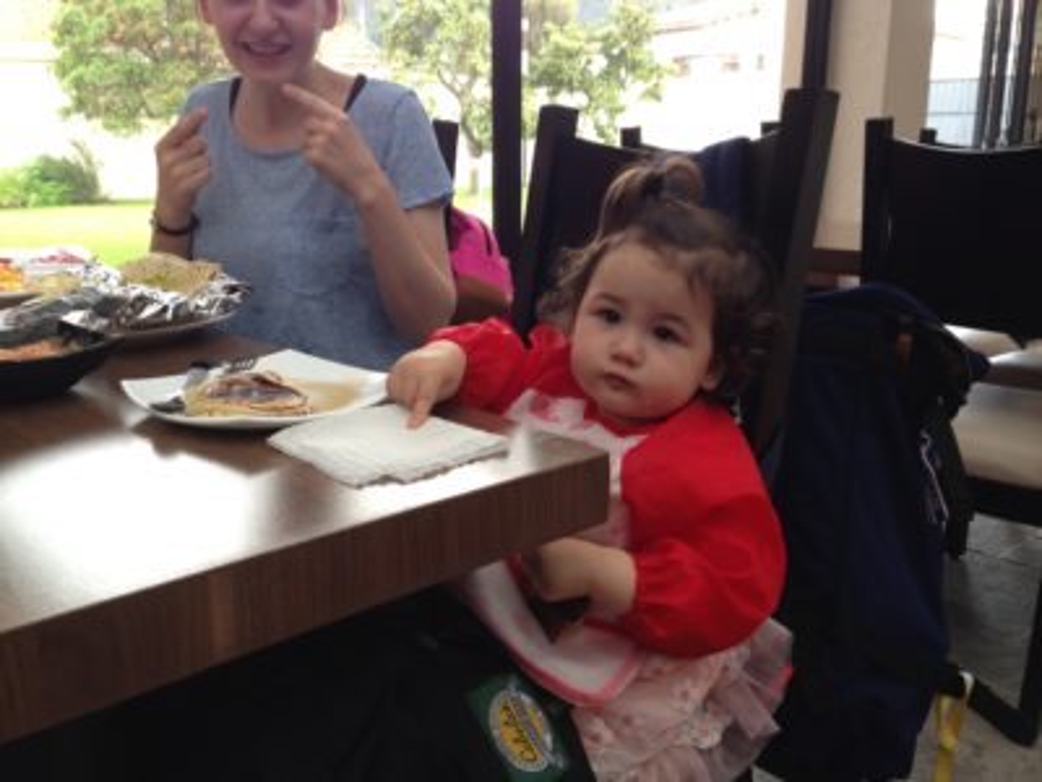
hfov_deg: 55.4
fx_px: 993
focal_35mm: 33
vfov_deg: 42.9
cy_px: 391
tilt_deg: -15.0
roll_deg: -1.0
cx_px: 521
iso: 50
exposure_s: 1/30
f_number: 2.4
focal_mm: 4.12
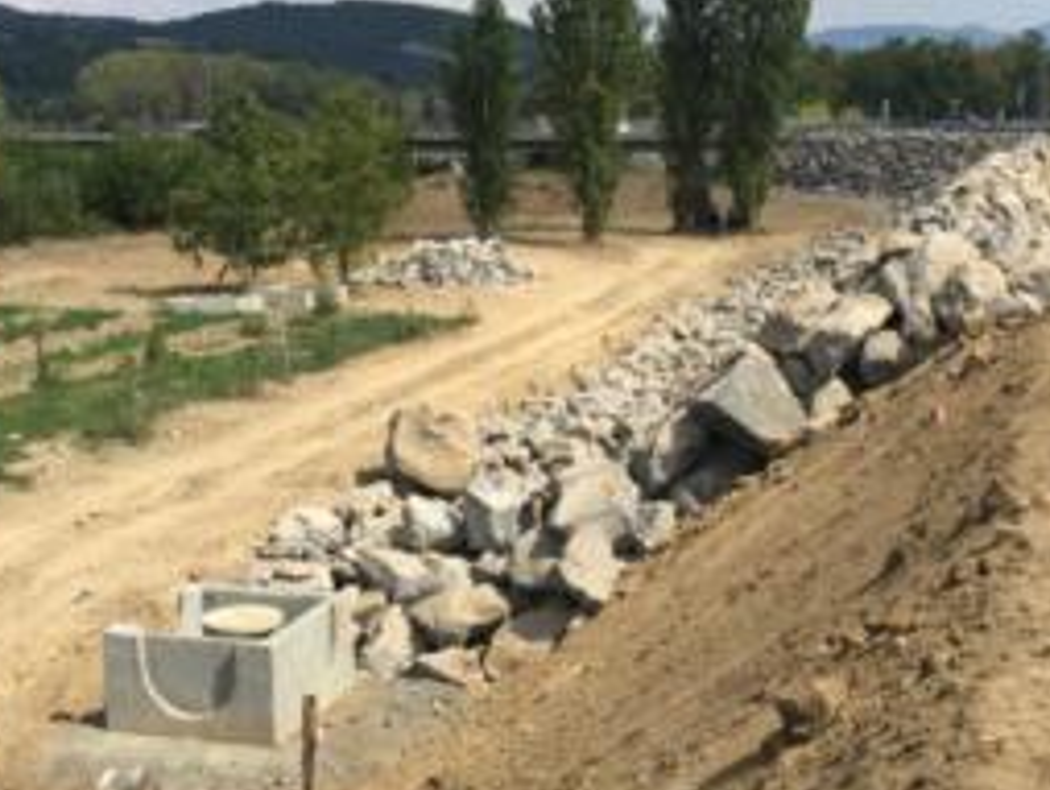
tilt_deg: -6.4
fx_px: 1731
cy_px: 345
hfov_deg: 33.7
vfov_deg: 25.7
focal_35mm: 57
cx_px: 575
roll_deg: -0.2
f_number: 2.2
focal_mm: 4.15
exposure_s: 1/2198
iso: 32
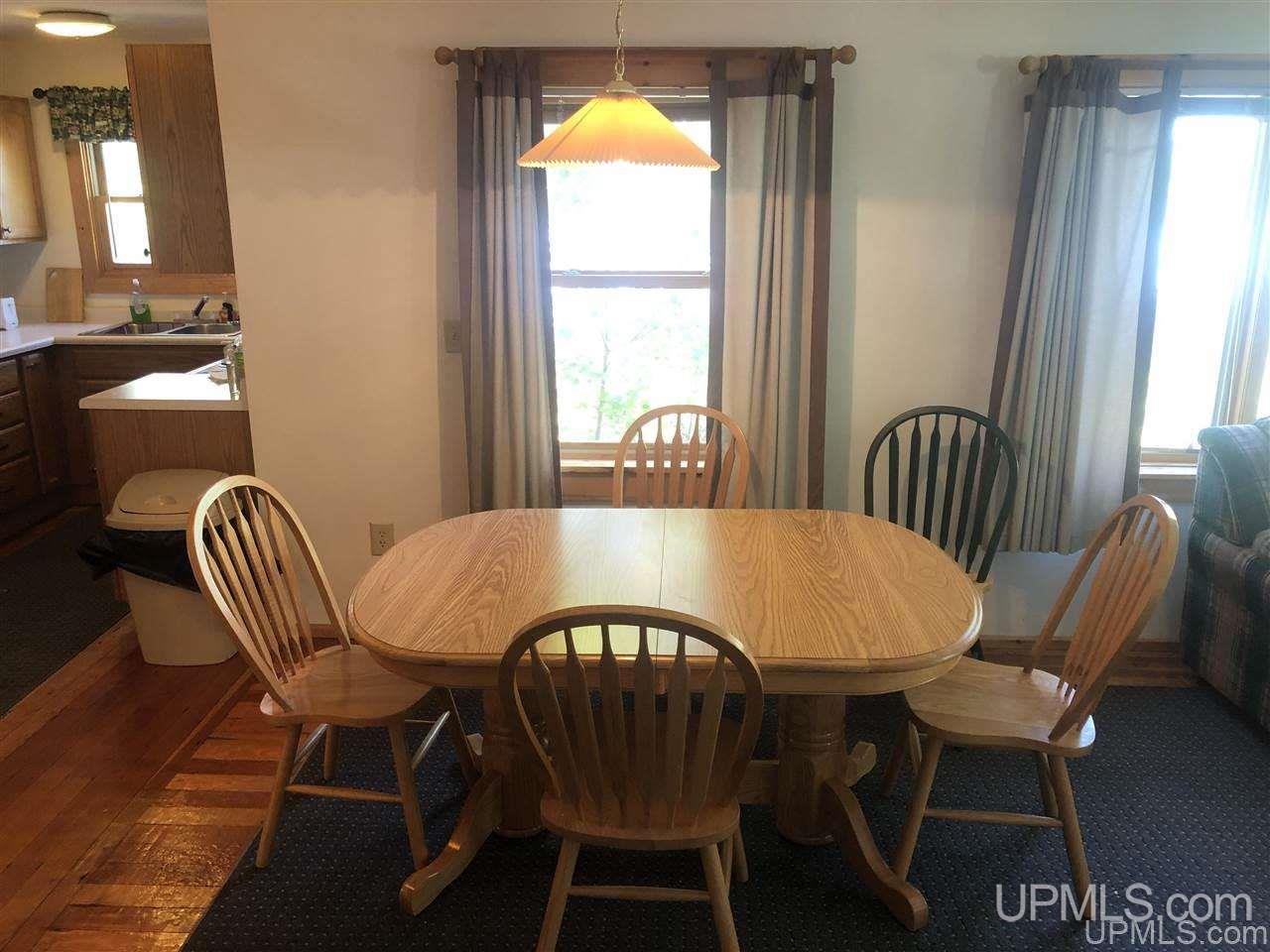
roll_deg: +0.6
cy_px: 476
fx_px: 1027
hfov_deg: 63.4
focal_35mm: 28
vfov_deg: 49.7
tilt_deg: -16.9
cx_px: 635
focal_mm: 3.99
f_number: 1.8
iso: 40
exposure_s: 1/17
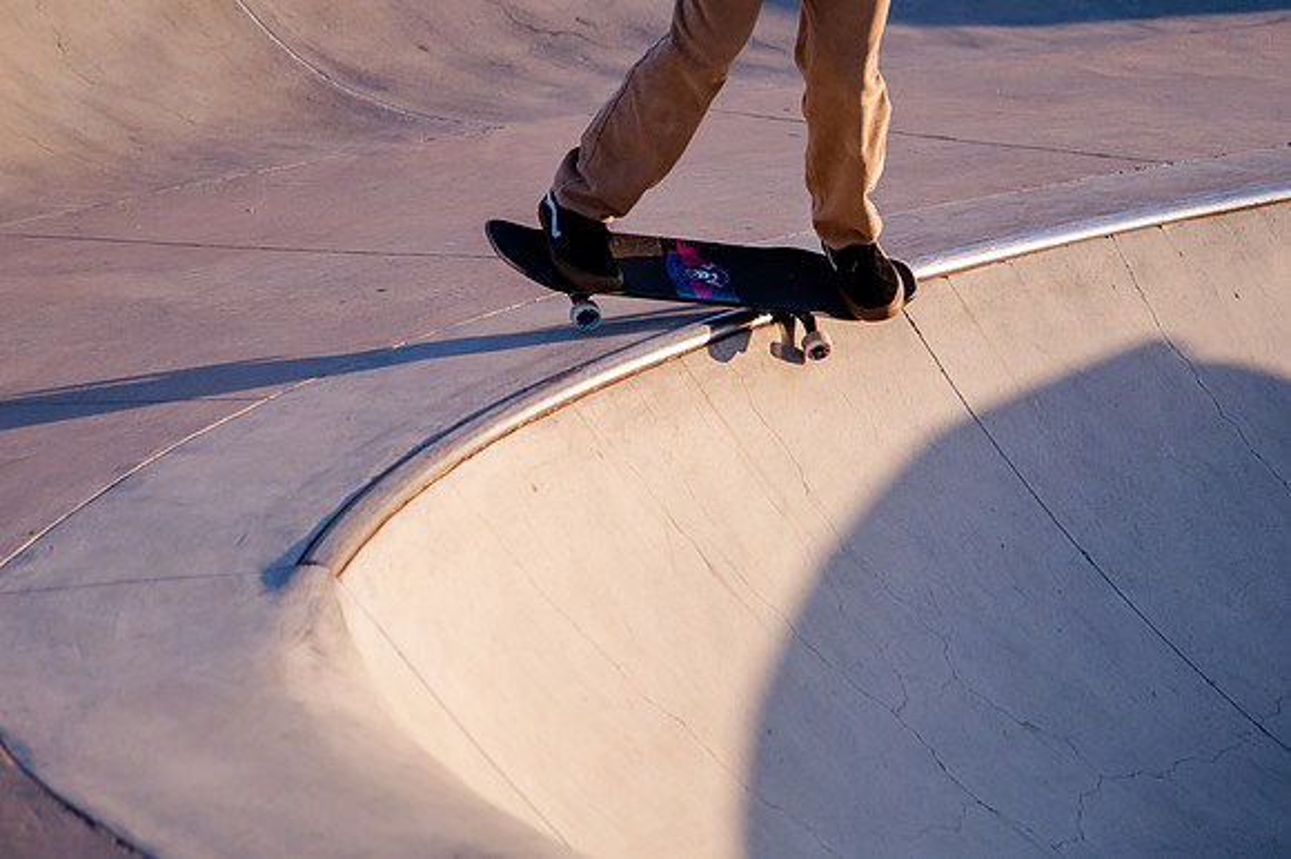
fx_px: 5311
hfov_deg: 13.9
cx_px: 646
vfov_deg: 9.2
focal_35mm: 148
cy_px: 210
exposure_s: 1/3200
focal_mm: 98
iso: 1000
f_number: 4
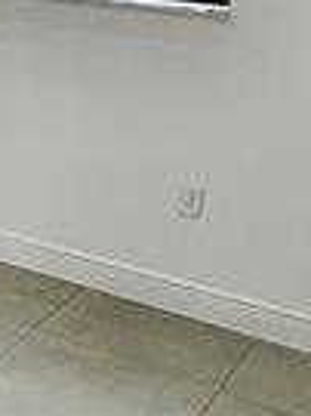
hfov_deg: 16.1
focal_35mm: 74
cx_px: -280
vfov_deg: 26.3
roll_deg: +0.5
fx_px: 888
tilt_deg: -19.3
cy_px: 197
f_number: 1.8
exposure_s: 1/120
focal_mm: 1.57
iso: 50
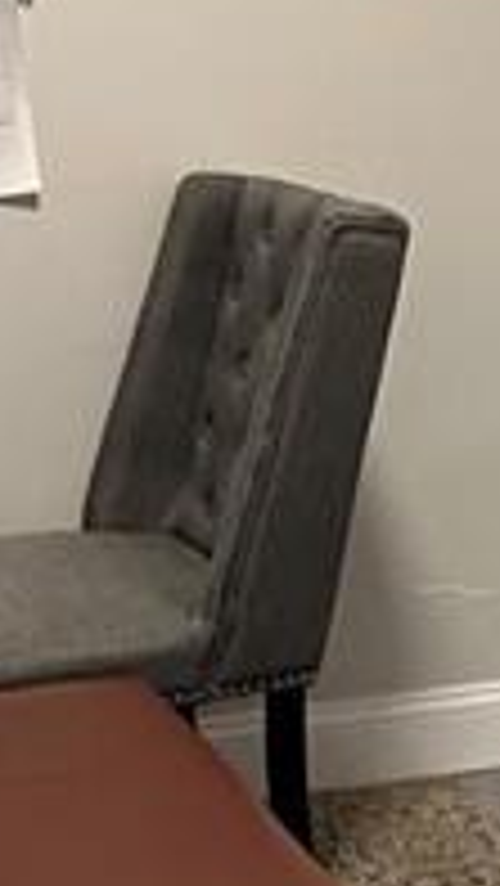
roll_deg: -1.3
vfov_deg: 22.8
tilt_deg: -9.7
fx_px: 2189
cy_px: 265
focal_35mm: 93
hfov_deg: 13.0
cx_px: 365
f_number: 2.2
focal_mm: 2.22
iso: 320
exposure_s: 1/60
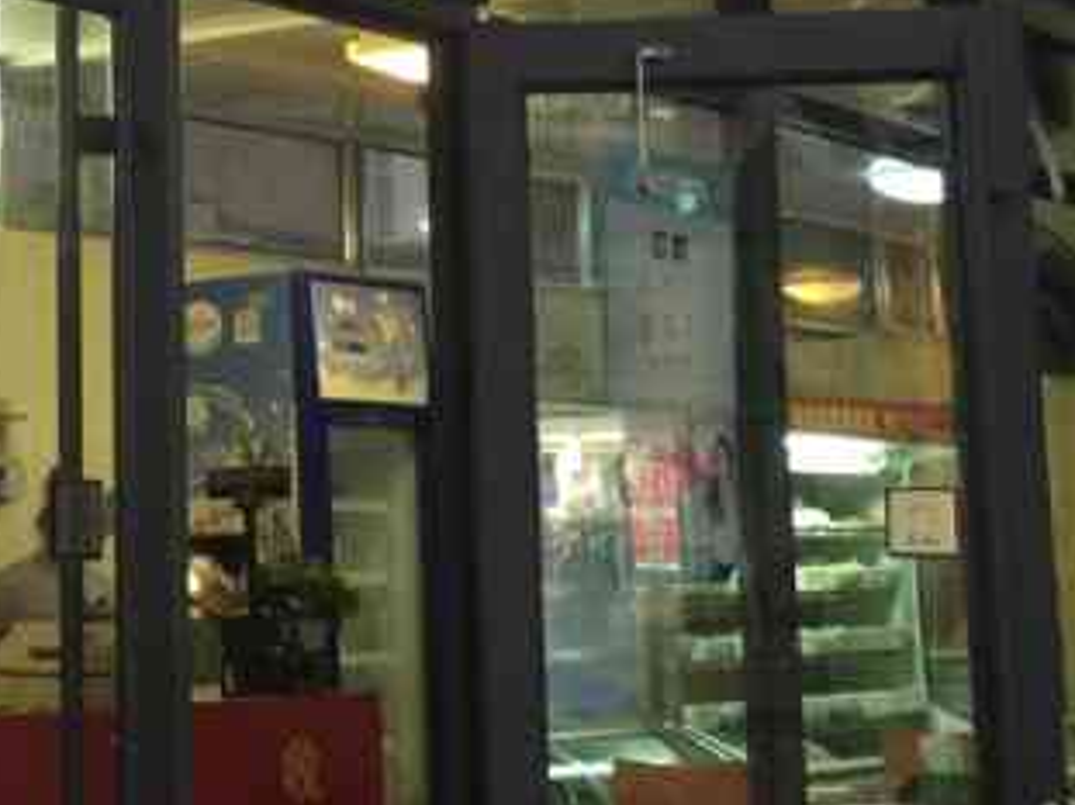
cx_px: 21
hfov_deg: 21.8
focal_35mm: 87
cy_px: 185
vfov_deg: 16.9
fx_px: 2701
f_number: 2.2
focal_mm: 4.15
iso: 125
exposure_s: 1/17
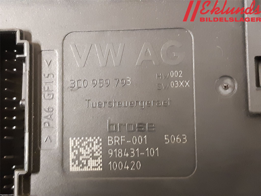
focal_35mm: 26
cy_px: 98
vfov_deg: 53.1
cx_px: 130
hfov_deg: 67.3
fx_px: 196
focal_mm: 3.93
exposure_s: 1/17
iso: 640
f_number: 1.7
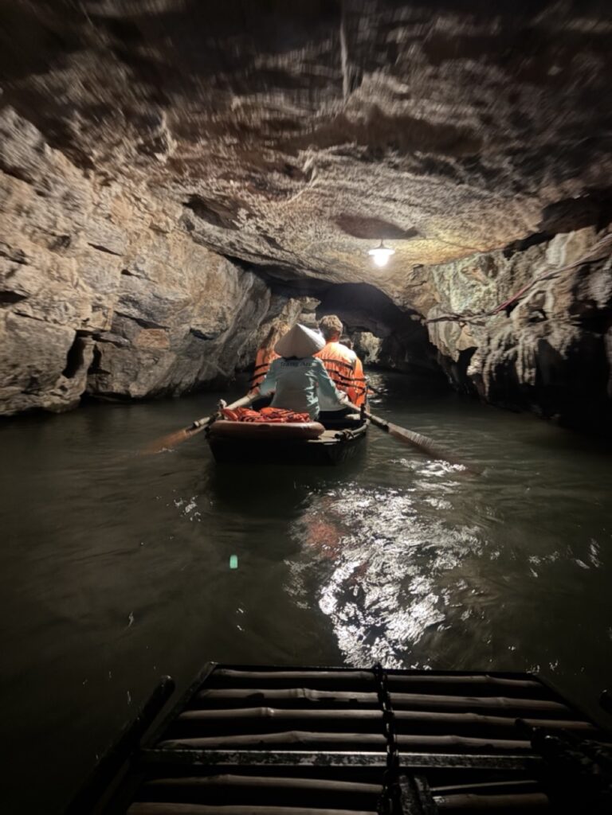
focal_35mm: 26
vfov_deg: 67.3
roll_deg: -0.7
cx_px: 306
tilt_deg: -6.9
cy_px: 408
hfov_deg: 53.1
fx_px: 613
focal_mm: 5.96
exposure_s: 1/9
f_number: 1.6
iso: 500
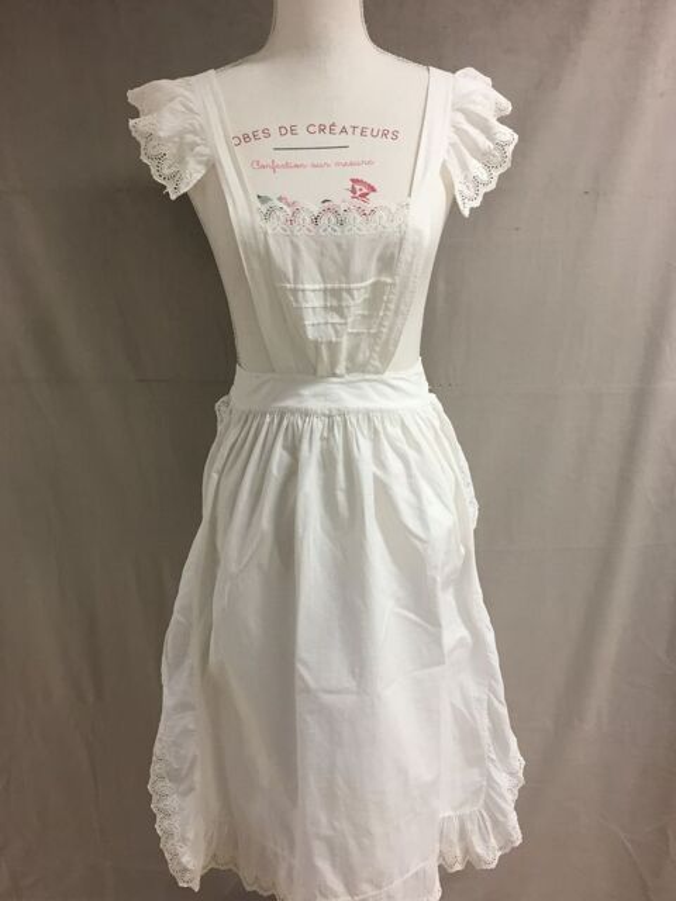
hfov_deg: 48.2
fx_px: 755
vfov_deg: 61.7
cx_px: 338
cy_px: 450
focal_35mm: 29
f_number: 2.2
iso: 64
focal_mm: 4.15
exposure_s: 1/33
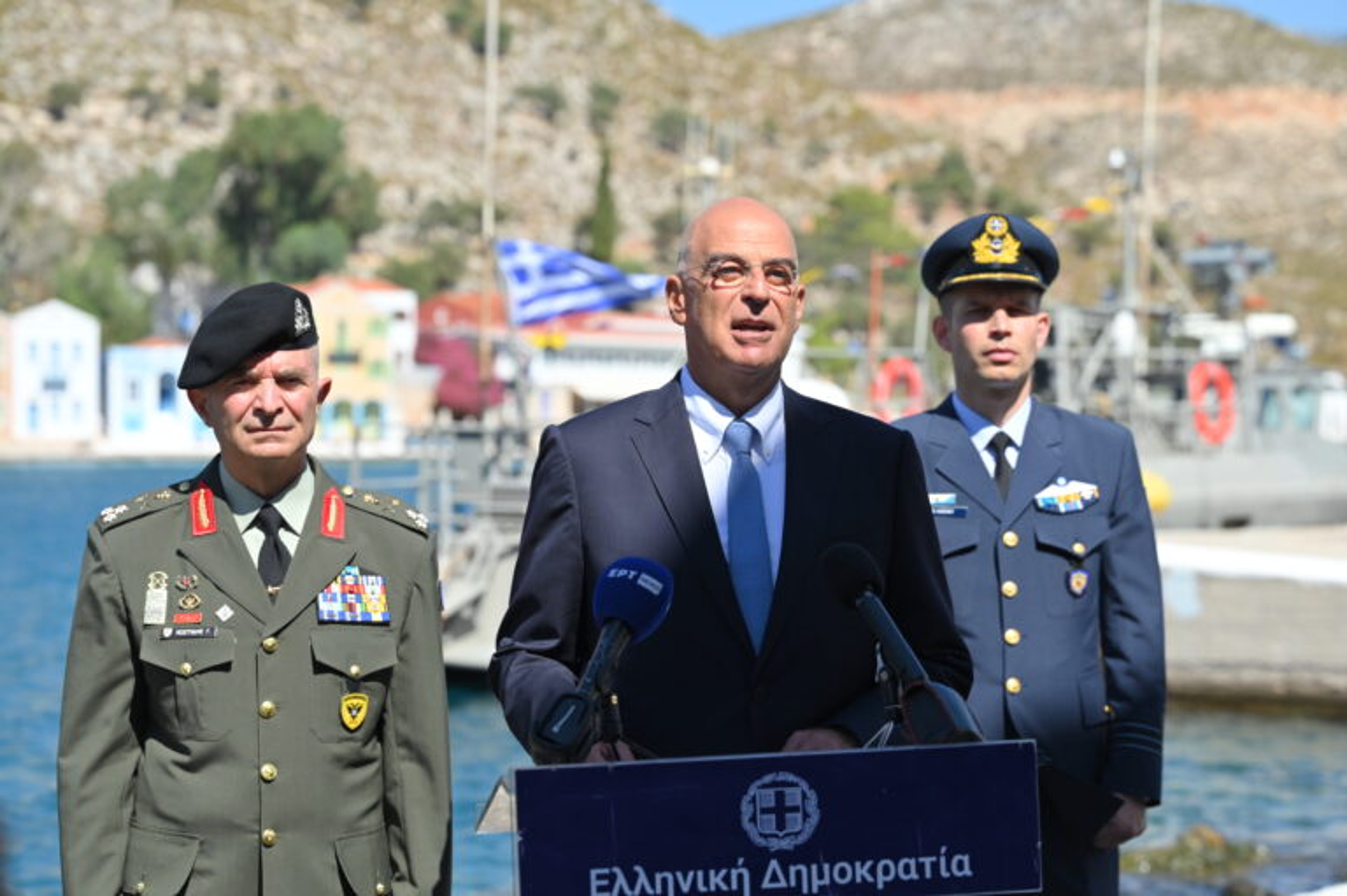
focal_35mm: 88
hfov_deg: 23.1
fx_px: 3290
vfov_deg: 15.5
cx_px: 674
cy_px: 448
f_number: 4.5
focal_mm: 88
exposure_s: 1/1600
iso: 200
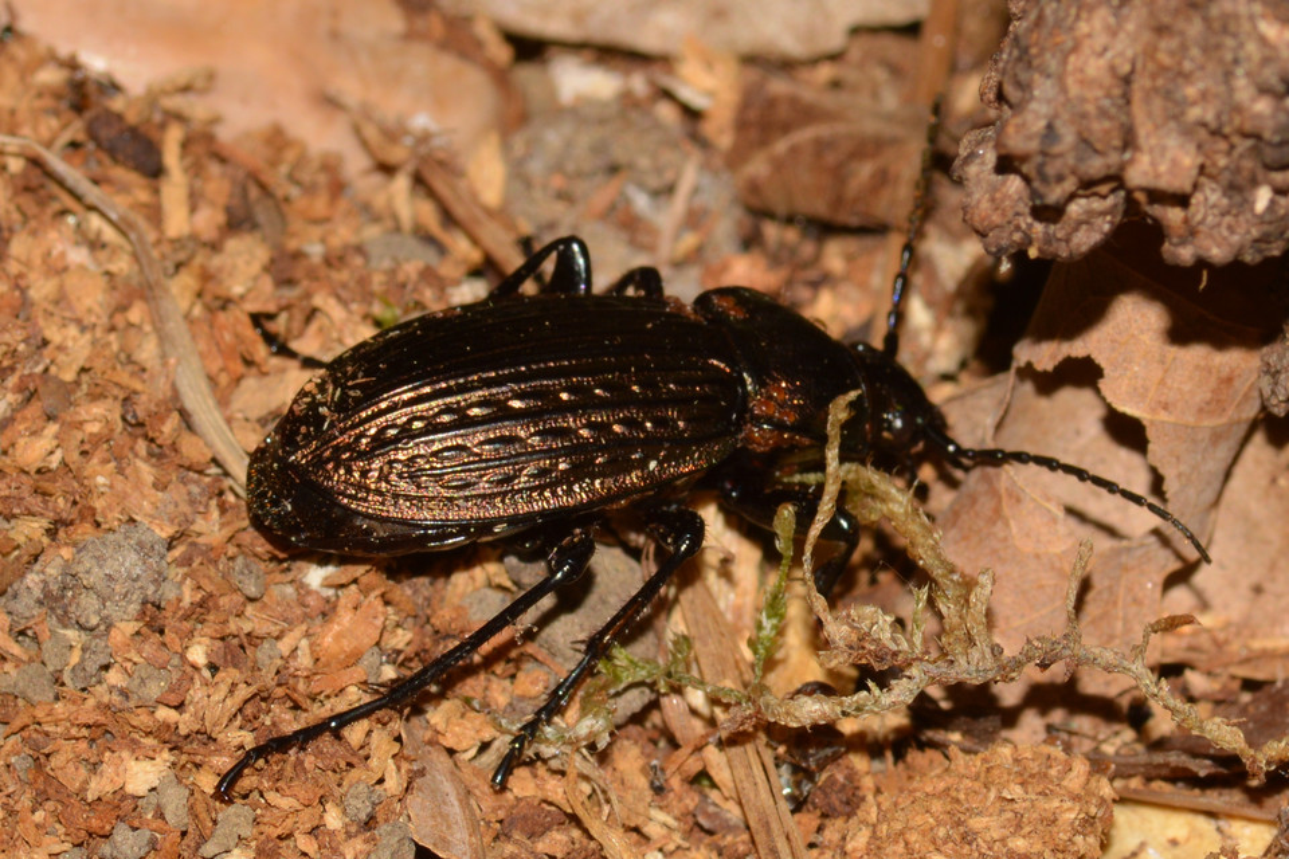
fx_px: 5370
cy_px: 430
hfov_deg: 13.7
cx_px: 644
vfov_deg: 9.1
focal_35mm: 150
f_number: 18
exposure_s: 1/200
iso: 100
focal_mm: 100
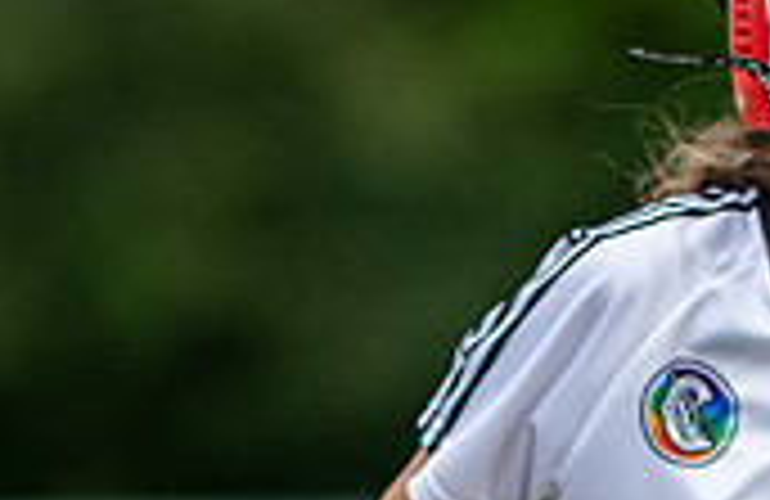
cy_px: 601
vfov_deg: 0.6
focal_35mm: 2271
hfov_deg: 0.9
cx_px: 428
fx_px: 48181
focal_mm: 300
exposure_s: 1/1000
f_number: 2.8
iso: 100
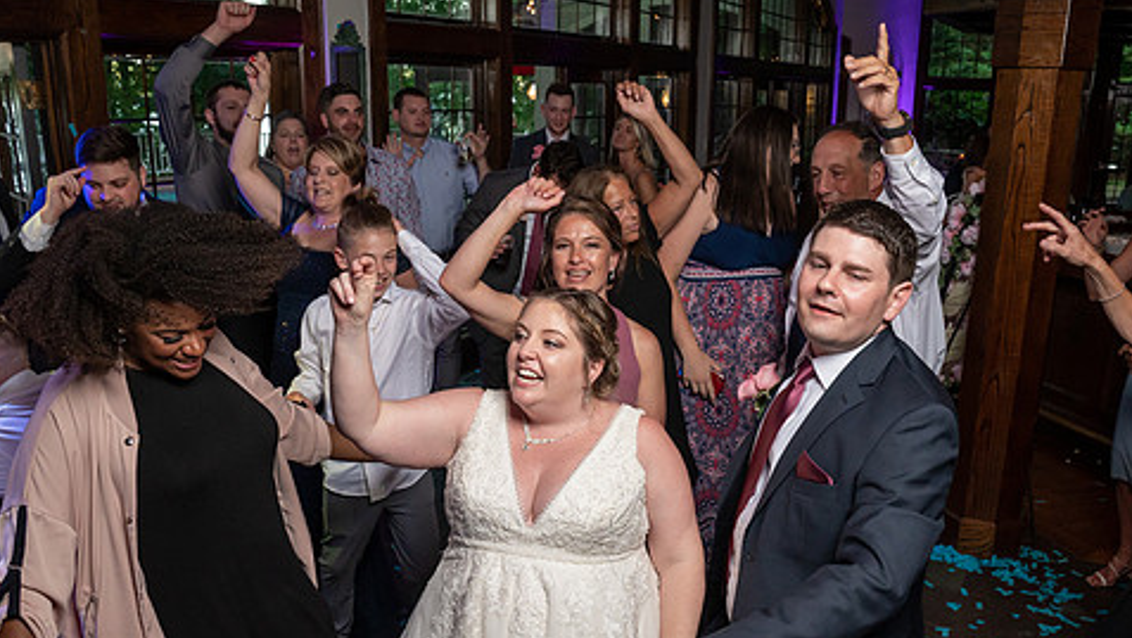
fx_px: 931
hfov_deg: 62.5
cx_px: 605
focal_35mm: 31
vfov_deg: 37.7
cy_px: 378
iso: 2000
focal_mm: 24
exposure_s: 1/200
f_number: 5.6
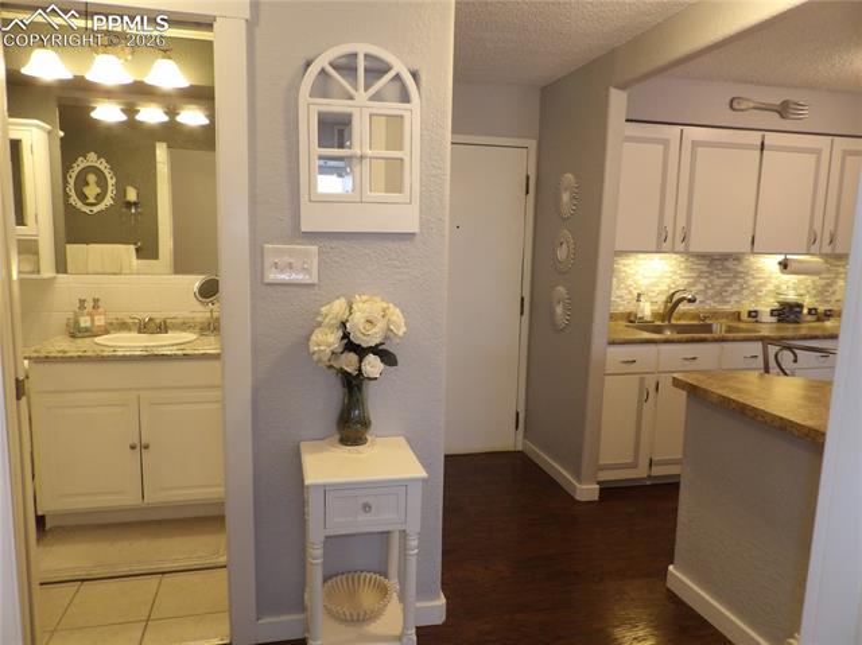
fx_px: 597
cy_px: 322
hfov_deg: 71.6
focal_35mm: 24
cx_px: 431
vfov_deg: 56.8
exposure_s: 1/33
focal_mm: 4.3
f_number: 3.2
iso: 200
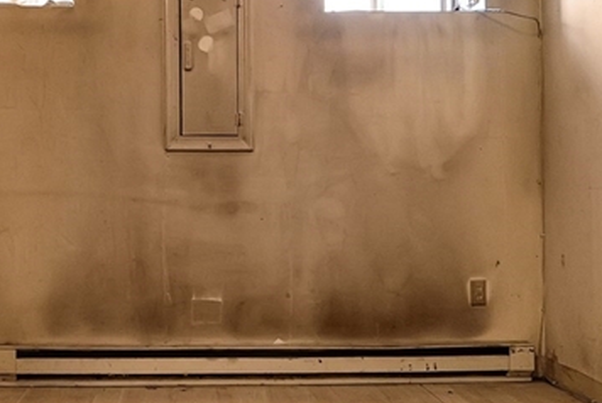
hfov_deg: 41.1
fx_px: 794
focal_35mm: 47
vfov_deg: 28.4
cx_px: 213
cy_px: 187
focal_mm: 11
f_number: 1.8
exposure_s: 1/80
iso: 800
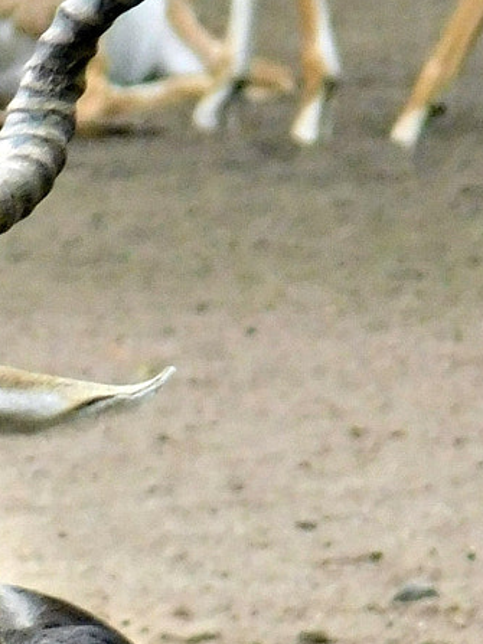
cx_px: -91
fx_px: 38473
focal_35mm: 2067
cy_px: 811
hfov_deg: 0.7
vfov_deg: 1.0
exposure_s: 1/160
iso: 500
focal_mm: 102.5
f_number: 6
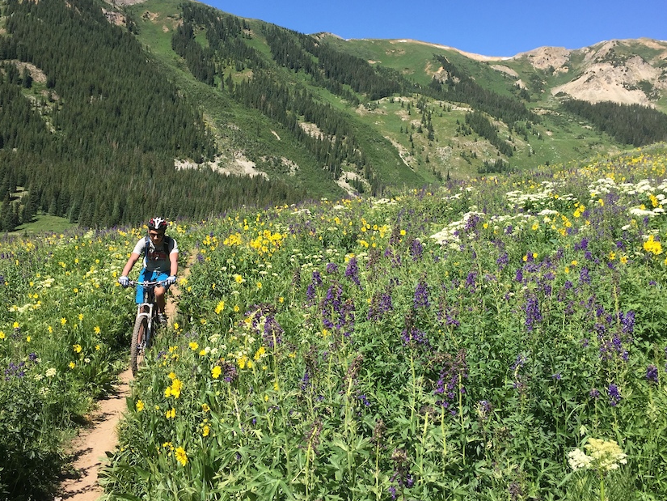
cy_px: 214
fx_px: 694
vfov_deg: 39.6
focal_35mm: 36
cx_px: 340
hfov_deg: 51.3
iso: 32
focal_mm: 4.15
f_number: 2.2
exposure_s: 1/1099
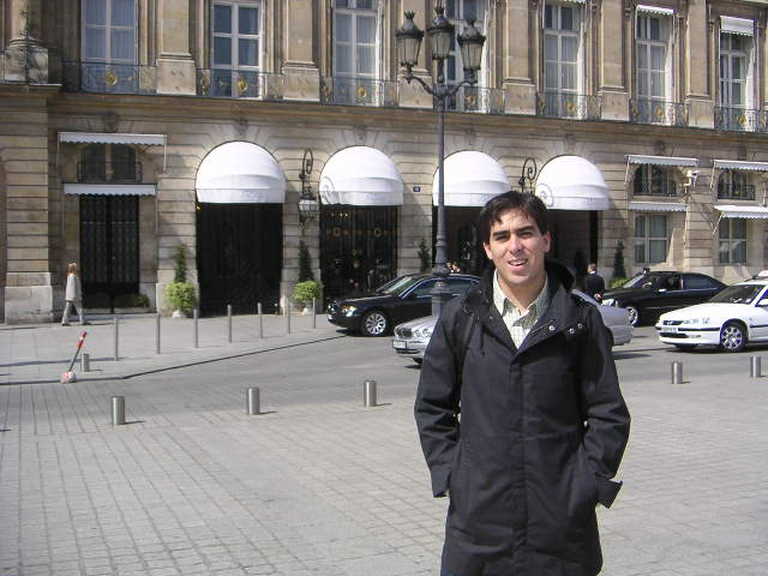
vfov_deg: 34.3
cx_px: 384
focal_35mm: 42
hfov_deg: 44.8
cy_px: 288
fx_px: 932
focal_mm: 5.5
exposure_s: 1/180
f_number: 6.7
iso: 64
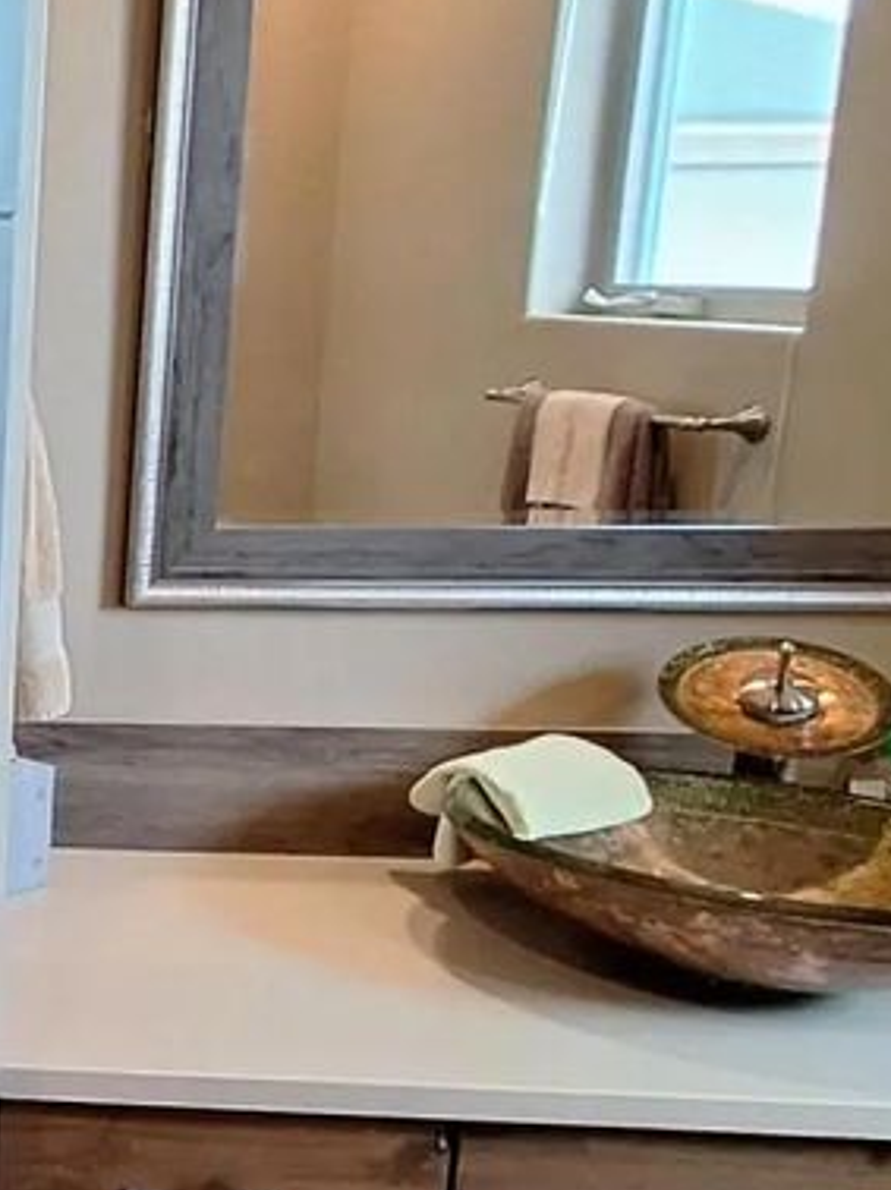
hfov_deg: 21.0
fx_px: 1615
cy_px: 568
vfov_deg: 40.4
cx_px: -708
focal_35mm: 47
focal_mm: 1.74
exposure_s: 1/24
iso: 200
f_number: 2.2
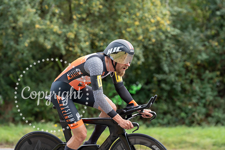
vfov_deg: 10.6
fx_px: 806
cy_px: 75
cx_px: 112
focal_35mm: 129
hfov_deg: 15.9
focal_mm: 129
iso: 800
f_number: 4
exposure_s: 1/1000
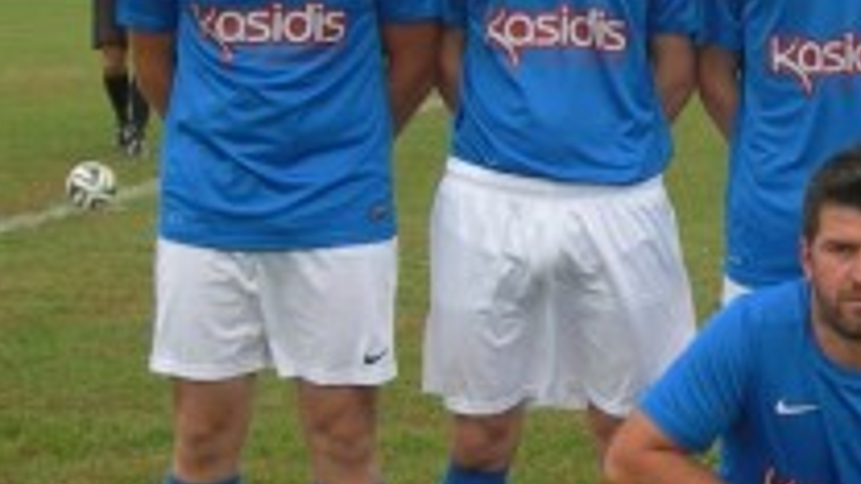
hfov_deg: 14.5
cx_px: 1101
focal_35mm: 142
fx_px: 3242
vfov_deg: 8.5
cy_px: 279
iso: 50
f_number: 4.9
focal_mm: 8.5
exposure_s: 1/105
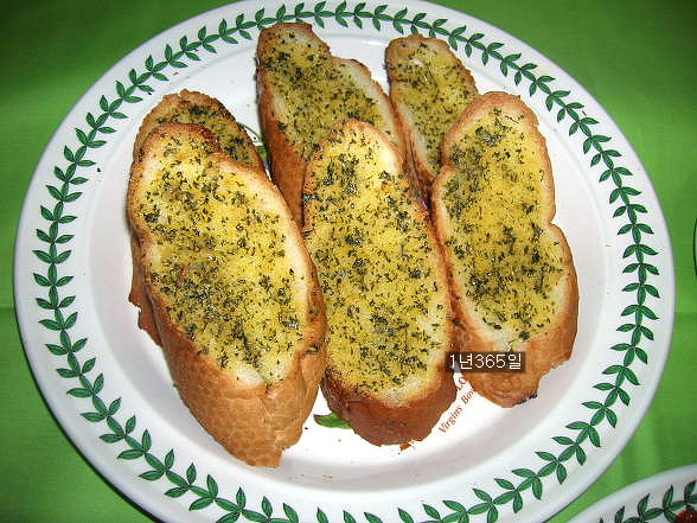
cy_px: 262
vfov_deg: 41.8
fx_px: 685
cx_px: 348
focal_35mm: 34
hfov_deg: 54.0
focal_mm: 5.7
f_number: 2.9
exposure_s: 1/60.1
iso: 50
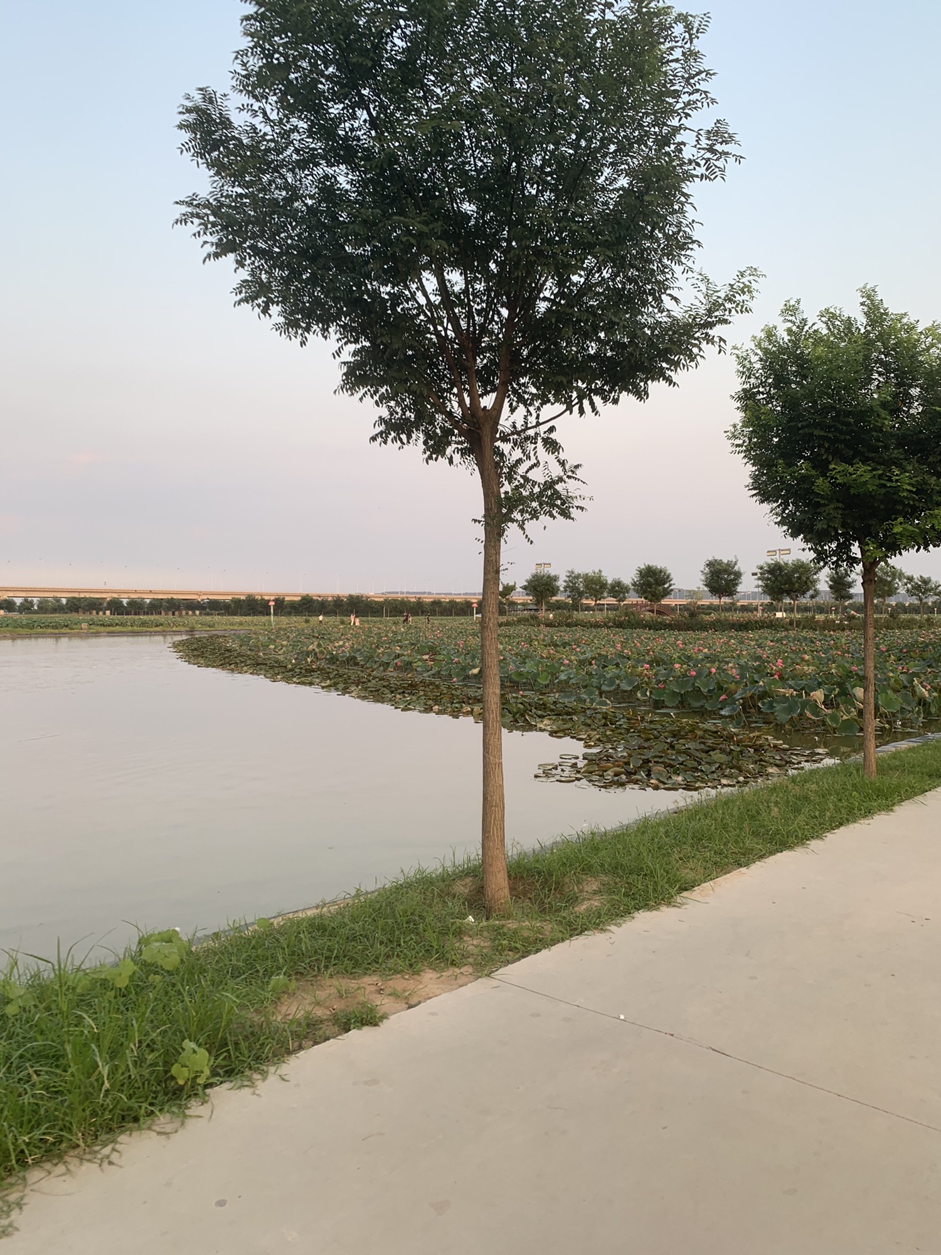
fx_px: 942
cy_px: 628
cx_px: 470
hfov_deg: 53.1
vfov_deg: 67.3
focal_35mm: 26
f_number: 1.8
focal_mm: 4.25
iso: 25
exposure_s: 1/144
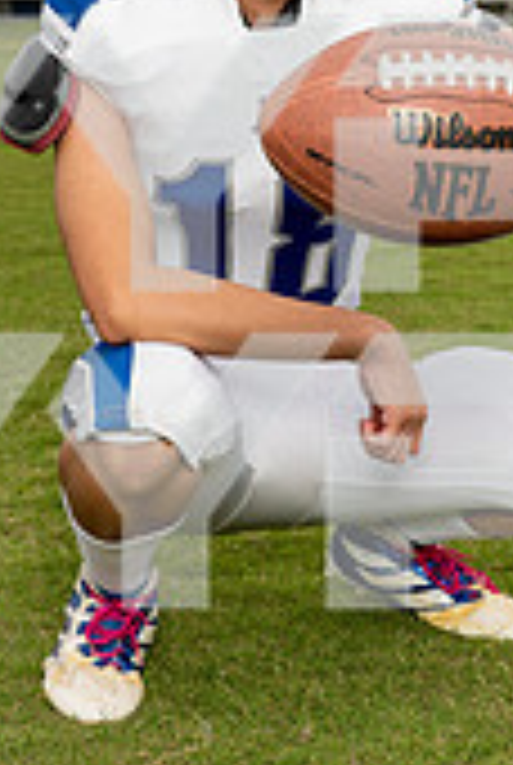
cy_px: 158
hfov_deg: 13.3
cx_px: 284
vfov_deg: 19.6
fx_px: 2193
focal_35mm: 103
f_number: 5
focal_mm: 39
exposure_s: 1/250
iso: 200
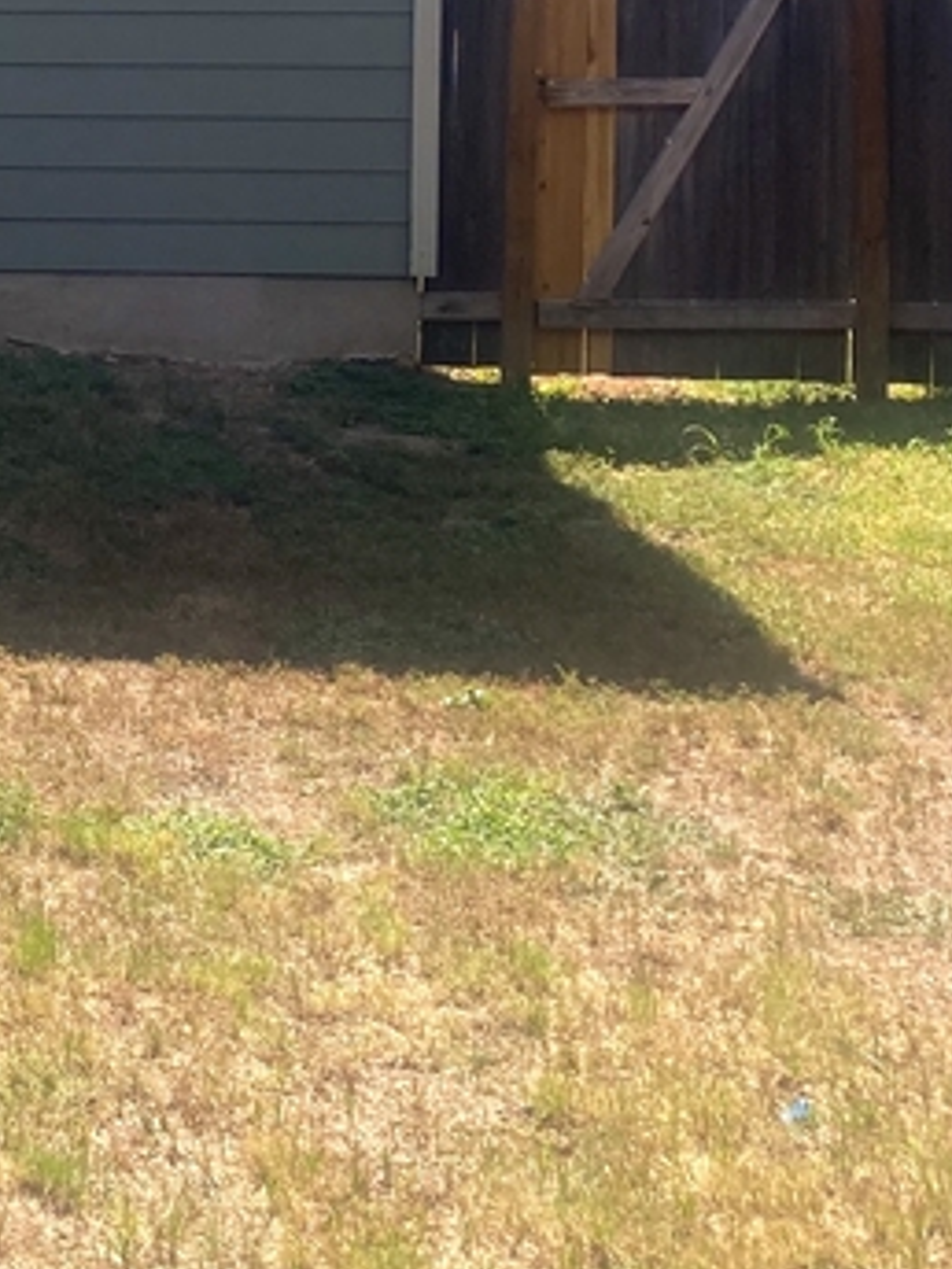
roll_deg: +1.7
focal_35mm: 88
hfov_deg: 15.7
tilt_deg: +1.6
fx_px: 3227
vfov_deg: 21.8
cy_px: 129
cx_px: -384
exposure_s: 1/1279
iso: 20
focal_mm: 3.99
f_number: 1.8
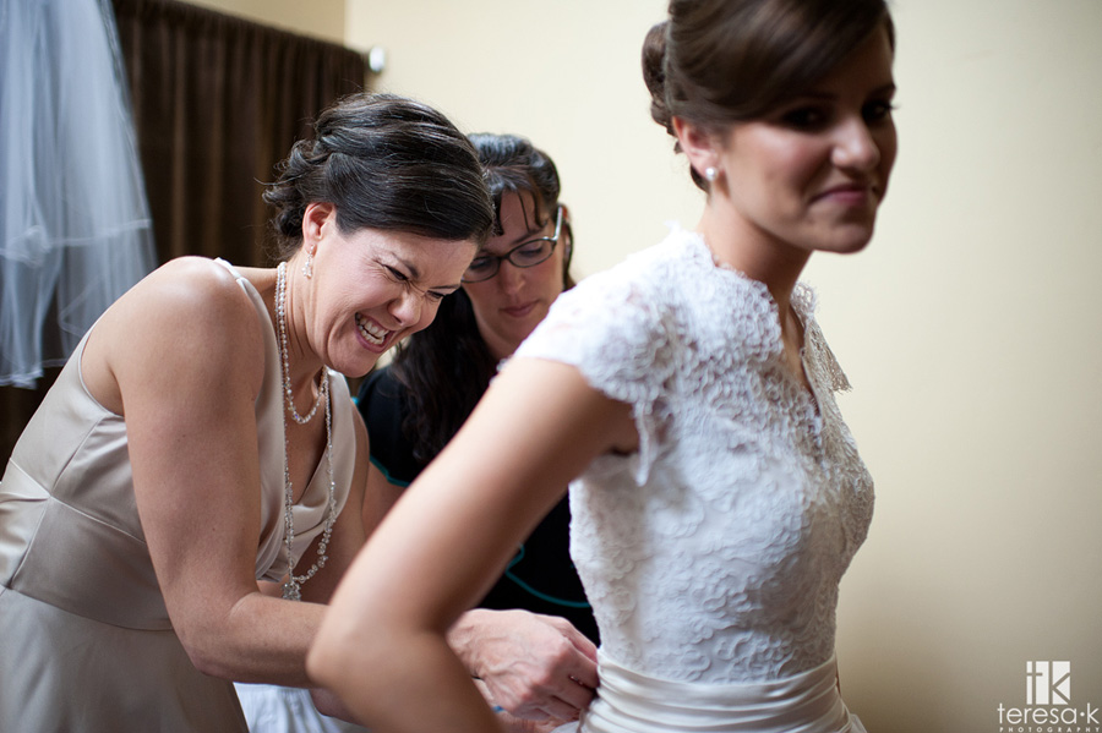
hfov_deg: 54.5
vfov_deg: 37.8
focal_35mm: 35
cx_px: 551
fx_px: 1071
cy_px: 366
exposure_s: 1/400
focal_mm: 35
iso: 800
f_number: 1.4
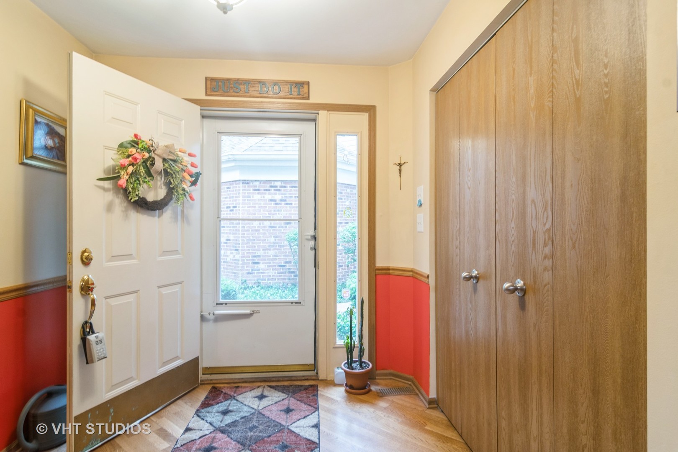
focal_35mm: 18
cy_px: 226
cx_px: 339
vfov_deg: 67.4
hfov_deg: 90.0
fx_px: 339
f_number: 8
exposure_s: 1/2
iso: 200
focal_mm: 12
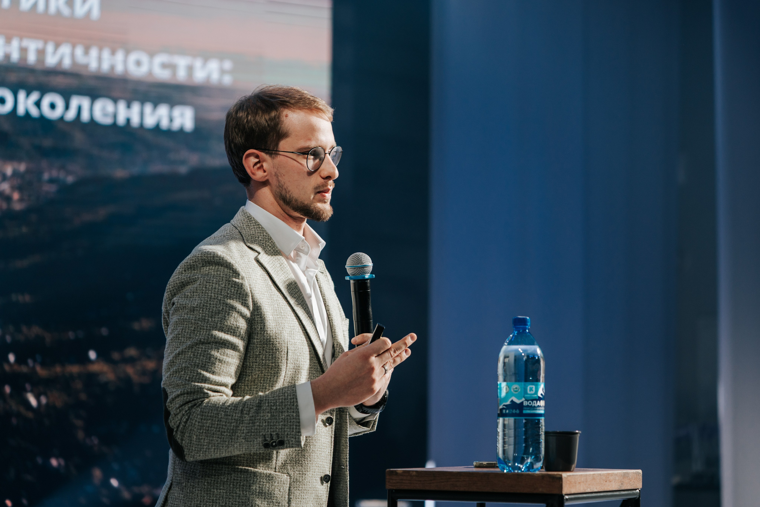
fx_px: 1785
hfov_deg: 24.0
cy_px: 228
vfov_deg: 16.2
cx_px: 428
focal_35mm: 85
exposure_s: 1/200
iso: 320
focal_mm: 75
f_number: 2.8
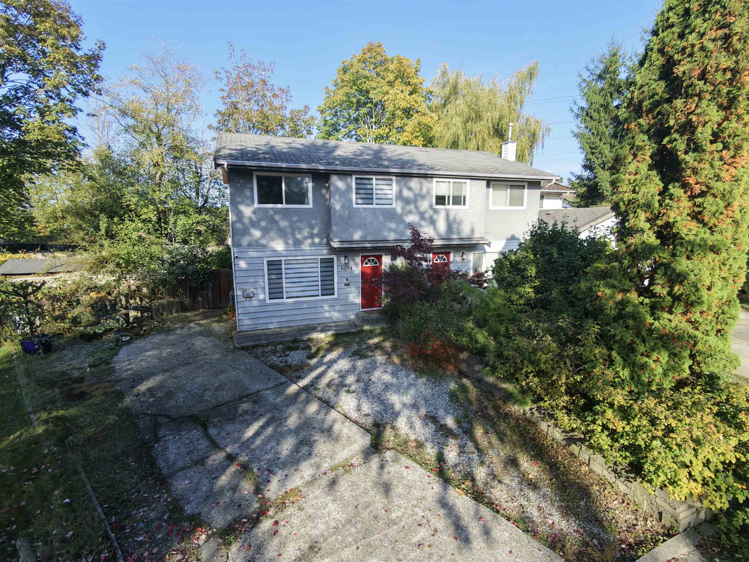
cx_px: 374
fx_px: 346
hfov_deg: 94.5
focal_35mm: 16
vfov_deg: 78.1
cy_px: 281
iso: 100
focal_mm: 3.05
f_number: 2.2
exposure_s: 1/320
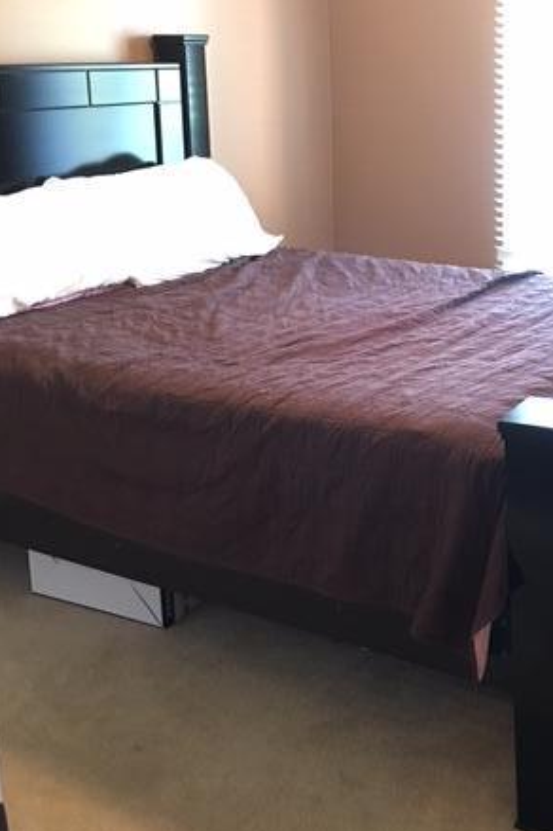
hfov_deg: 29.7
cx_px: 449
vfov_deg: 43.8
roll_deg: -1.0
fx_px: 1015
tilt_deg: -10.2
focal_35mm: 44
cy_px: 267
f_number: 2.2
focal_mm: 4.15
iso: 64
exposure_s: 1/4
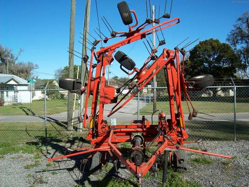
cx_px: 124
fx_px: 259
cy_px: 94
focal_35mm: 36
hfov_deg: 51.4
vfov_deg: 39.7
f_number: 4.8
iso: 80
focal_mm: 6
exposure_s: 1/575
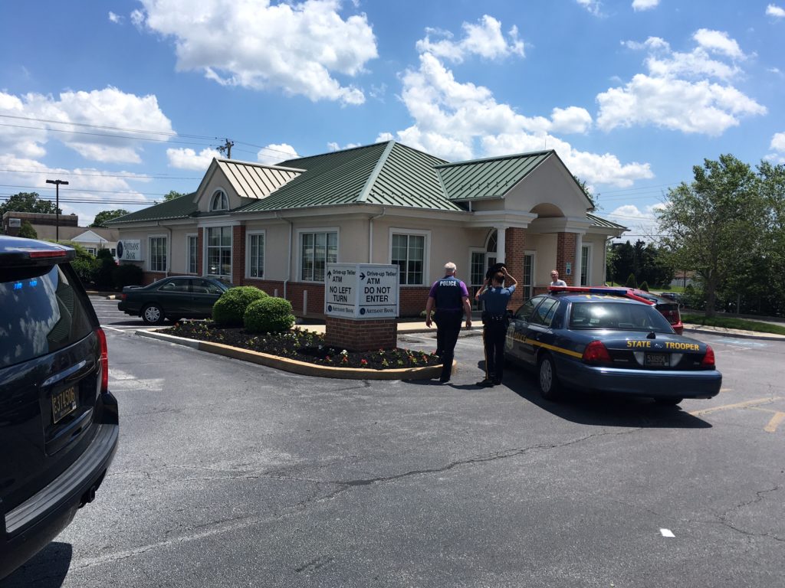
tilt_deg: -0.5
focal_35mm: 29
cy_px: 294
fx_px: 658
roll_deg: -3.1
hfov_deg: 61.7
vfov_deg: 48.2
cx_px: 392
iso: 25
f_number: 2.2
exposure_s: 1/2481
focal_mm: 4.15
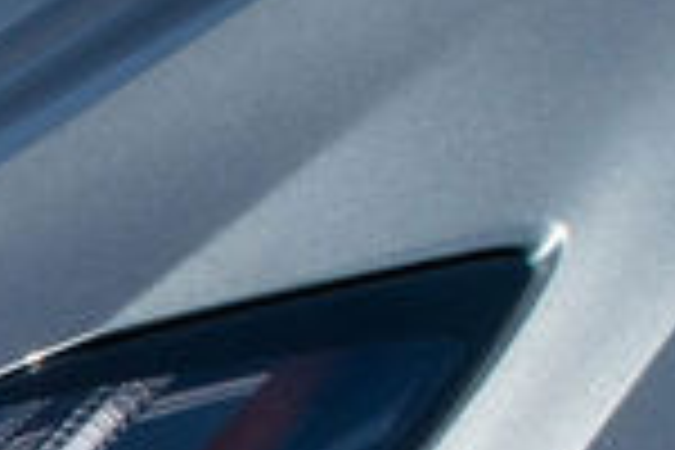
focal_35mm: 215
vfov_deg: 6.0
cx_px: -1287
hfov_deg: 8.2
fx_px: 4031
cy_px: 1231
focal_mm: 21
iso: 360
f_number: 8
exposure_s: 1/2000
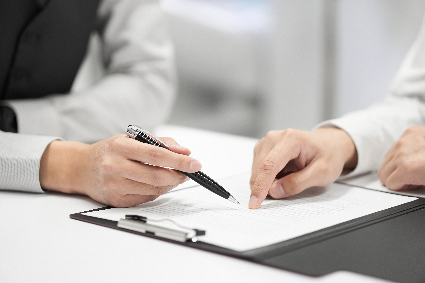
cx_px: 212
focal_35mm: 84
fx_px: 992
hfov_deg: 24.2
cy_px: 142
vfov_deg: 16.3
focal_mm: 56
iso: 200
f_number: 1.4
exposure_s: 1/320
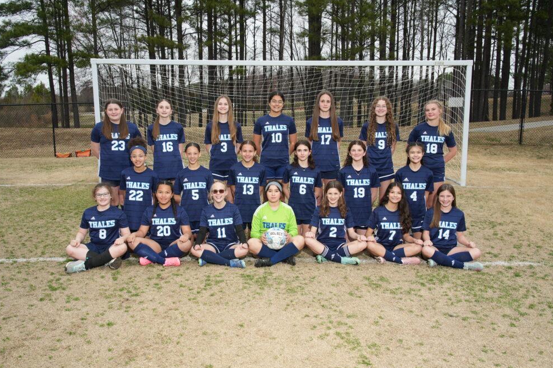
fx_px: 491
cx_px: 269
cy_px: 189
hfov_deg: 58.7
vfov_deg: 41.1
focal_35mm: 32
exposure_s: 1/125
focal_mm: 31
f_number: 8
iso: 400
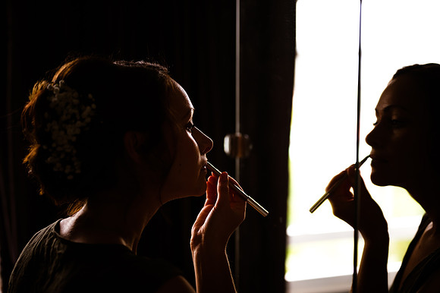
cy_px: 146
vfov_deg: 27.0
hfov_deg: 39.6
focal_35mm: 50
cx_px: 220
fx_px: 611
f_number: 1.8
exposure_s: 1/500
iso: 320
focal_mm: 50
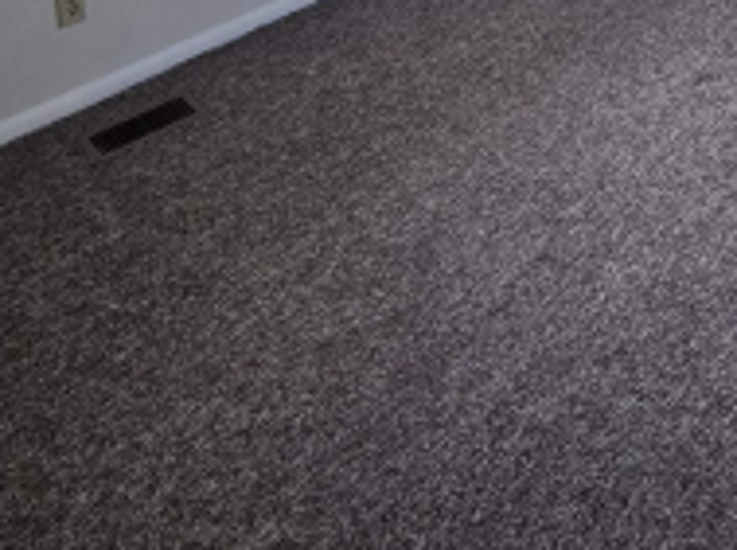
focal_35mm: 46
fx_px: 978
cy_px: -296
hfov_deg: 40.7
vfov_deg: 24.0
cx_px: 501
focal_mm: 2.2
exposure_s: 1/60.2
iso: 160
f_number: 2.2
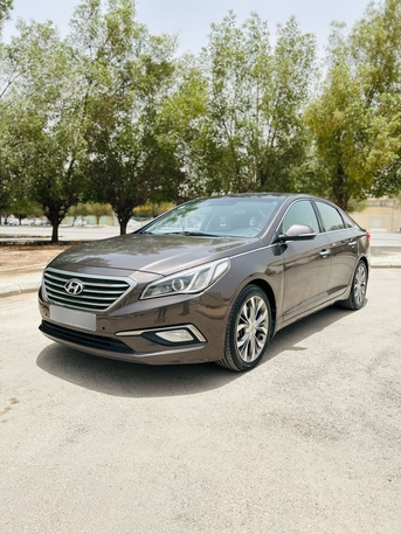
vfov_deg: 67.3
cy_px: 267
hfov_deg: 53.1
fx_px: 401
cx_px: 200
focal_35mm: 26
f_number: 1.5
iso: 50
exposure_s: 1/2404
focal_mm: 5.7
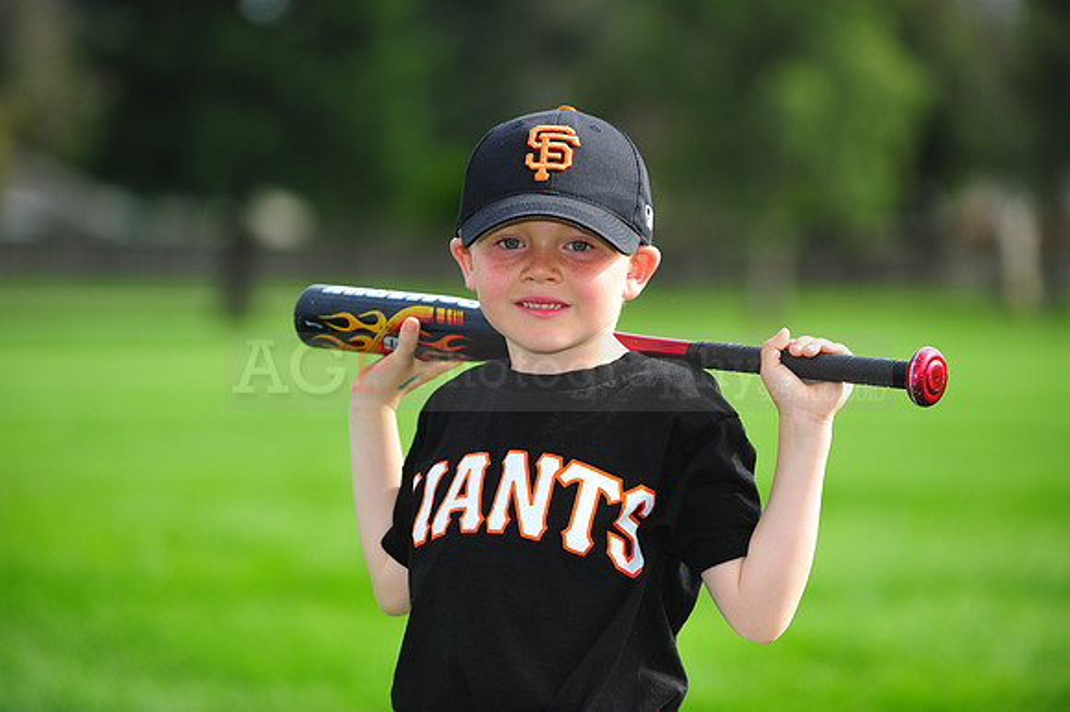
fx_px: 4901
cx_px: 535
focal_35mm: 165
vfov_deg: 8.3
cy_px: 356
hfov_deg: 12.5
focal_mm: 165
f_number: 4
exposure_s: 1/1600
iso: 400
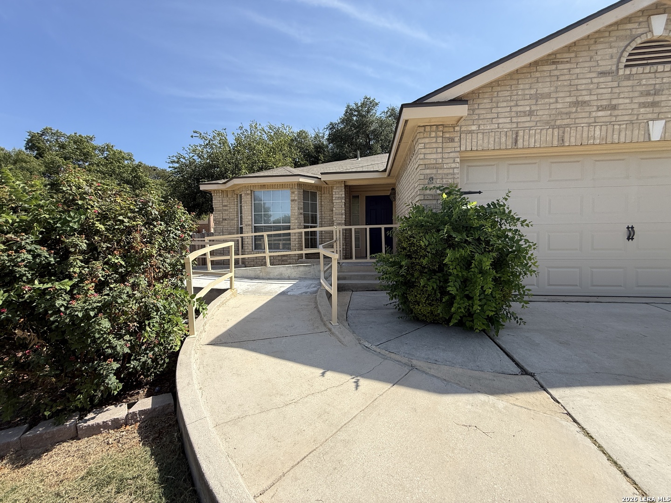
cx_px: 336
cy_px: 252
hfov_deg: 102.1
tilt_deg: -2.2
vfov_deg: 85.7
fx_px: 271
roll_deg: +0.5
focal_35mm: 14
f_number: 2.2
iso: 50
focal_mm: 2.22
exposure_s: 1/1050
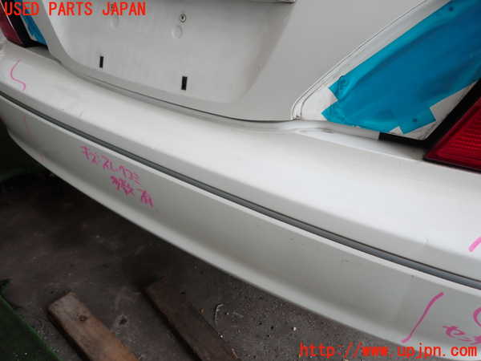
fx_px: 347
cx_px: 240
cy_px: 180
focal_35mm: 25
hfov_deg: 69.4
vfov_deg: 54.9
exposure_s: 1/200
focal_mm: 4.5
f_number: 2
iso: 100
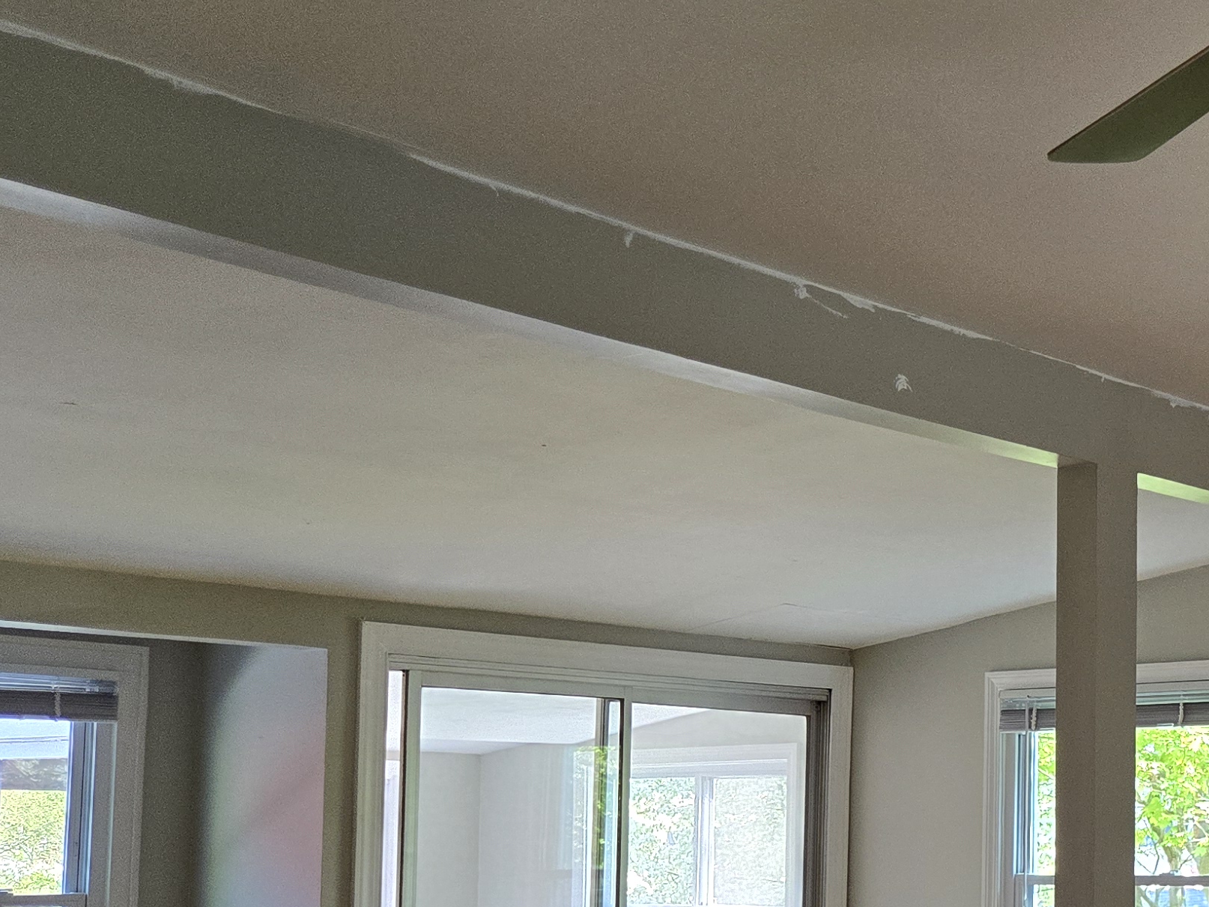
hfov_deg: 29.9
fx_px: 1991
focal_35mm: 57
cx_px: 1366
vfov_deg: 25.3
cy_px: 691
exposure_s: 1/180
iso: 250
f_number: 1.8
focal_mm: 5.4
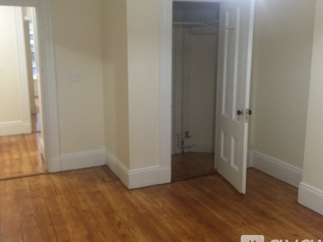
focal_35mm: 35
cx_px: 140
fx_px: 326
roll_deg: -0.5
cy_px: 112
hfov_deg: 52.5
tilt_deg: -10.2
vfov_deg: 40.6
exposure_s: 1/30
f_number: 2.2
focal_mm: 4.15
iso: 250
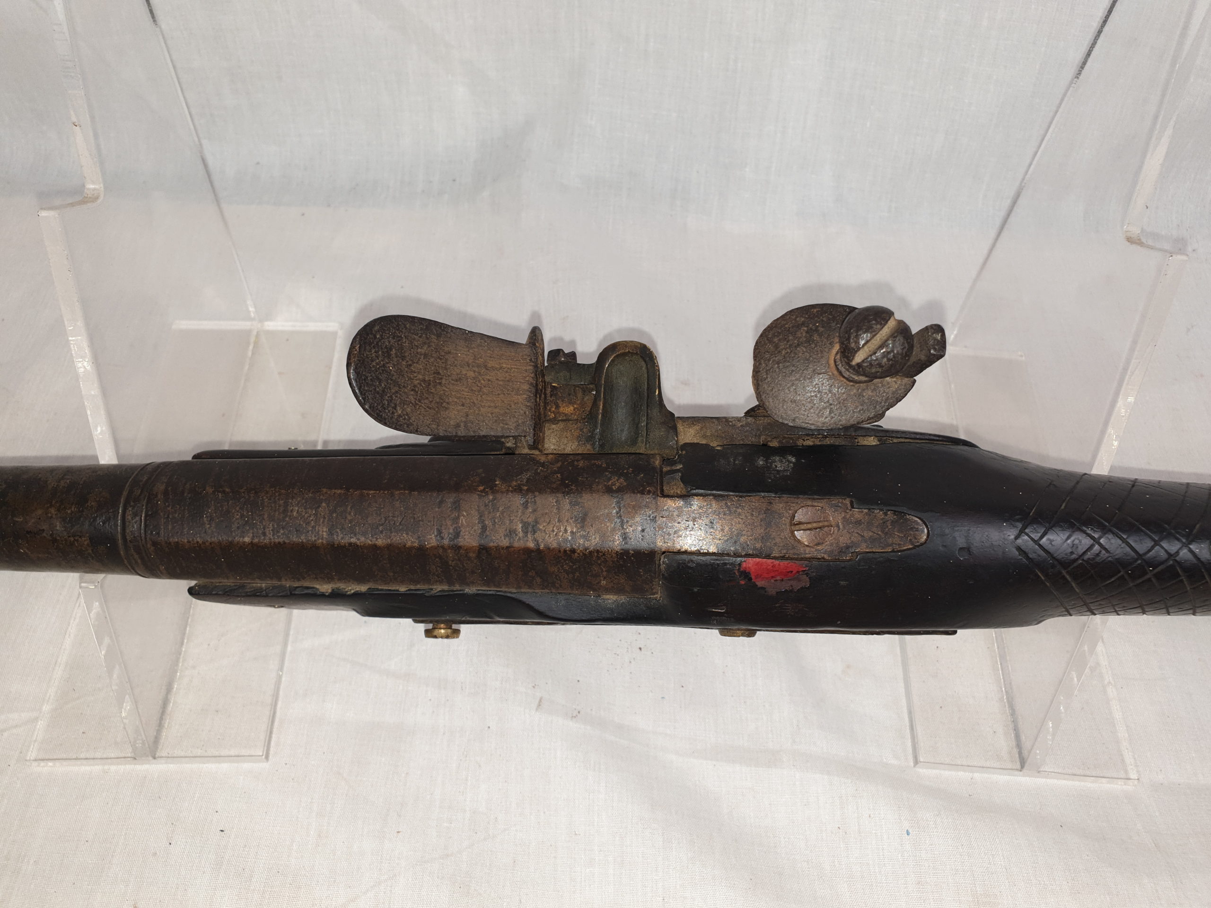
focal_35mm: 26
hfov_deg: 67.3
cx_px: 606
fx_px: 910
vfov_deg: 53.1
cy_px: 454
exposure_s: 1/100
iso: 50
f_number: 2.4
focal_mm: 4.3
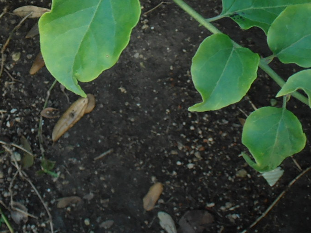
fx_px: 1006
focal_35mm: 112
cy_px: -20
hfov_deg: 17.4
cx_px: 39
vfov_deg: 13.0
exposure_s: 1/60
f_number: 3.9
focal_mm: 6.61
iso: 80
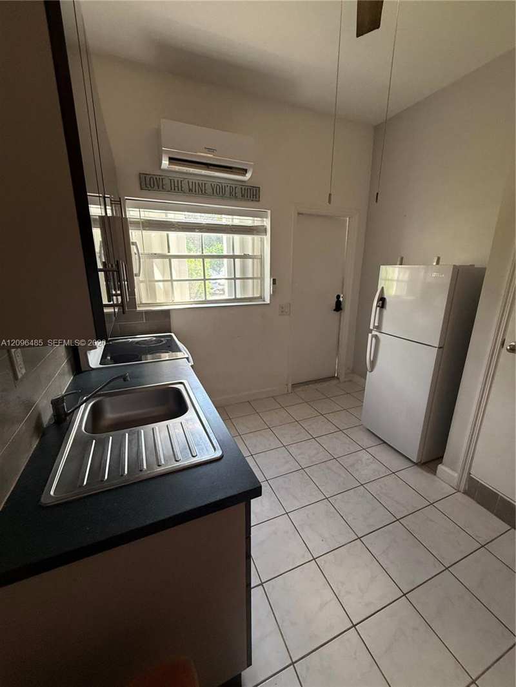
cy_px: 344
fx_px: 278
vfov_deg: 102.1
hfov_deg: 85.7
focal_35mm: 14
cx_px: 258
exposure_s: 1/120
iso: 160
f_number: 2.2
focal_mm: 2.22
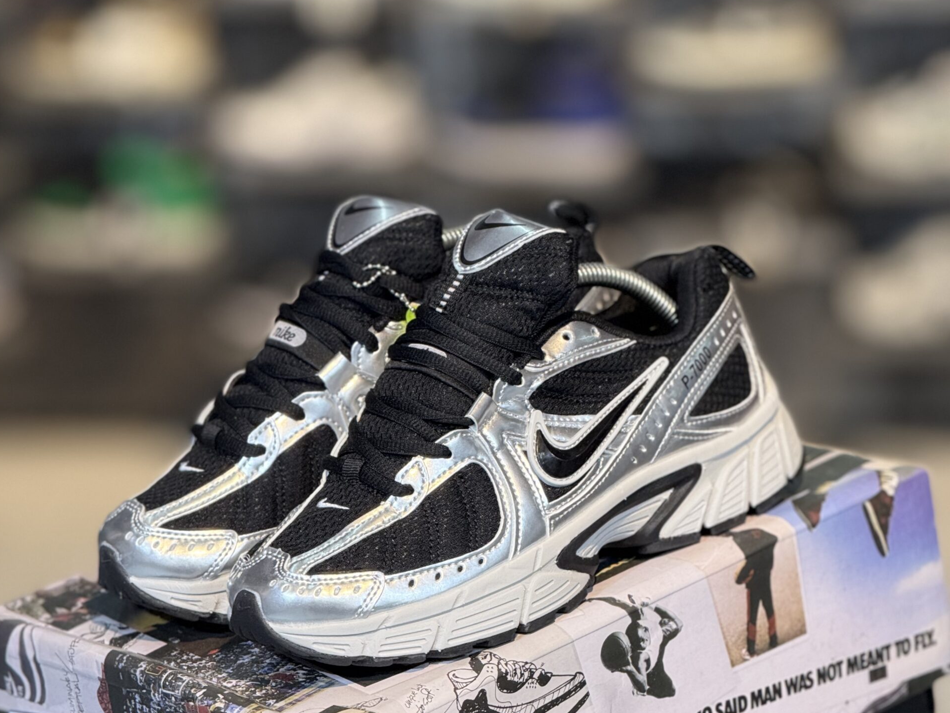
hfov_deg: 12.3
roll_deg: +0.1
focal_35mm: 161
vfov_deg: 9.2
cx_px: 473
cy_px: 512
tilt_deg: -11.8
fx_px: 4418
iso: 200
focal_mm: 15.66
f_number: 2.8
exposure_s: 1/100
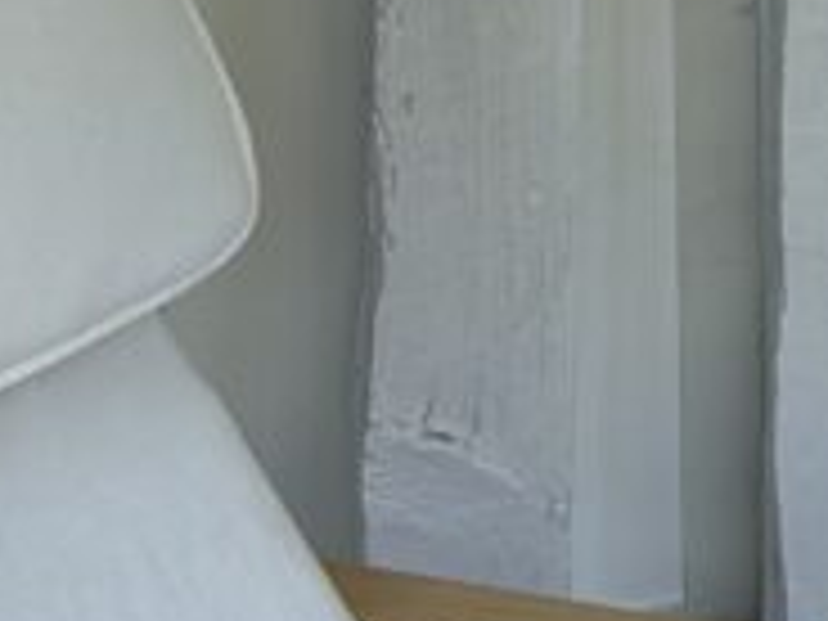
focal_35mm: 145
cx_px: 1688
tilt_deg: -3.8
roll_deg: -1.1
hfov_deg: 12.0
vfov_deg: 9.3
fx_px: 3468
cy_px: -792
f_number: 1.5
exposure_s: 1/121
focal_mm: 5.7
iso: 50
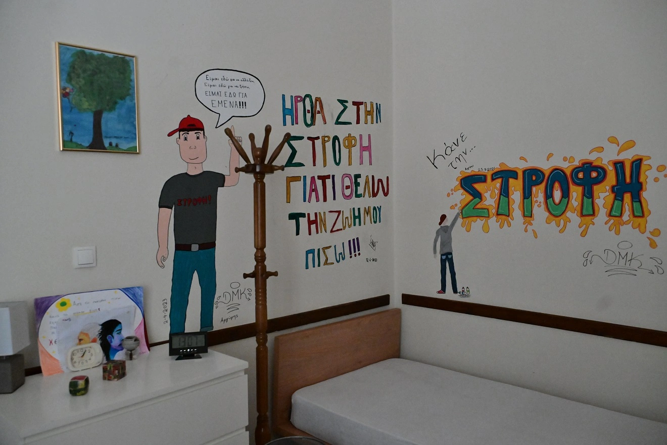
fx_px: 519
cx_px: 334
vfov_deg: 46.4
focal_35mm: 28
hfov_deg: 65.5
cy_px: 222
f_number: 4
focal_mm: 28
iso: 12800
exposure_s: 1/640
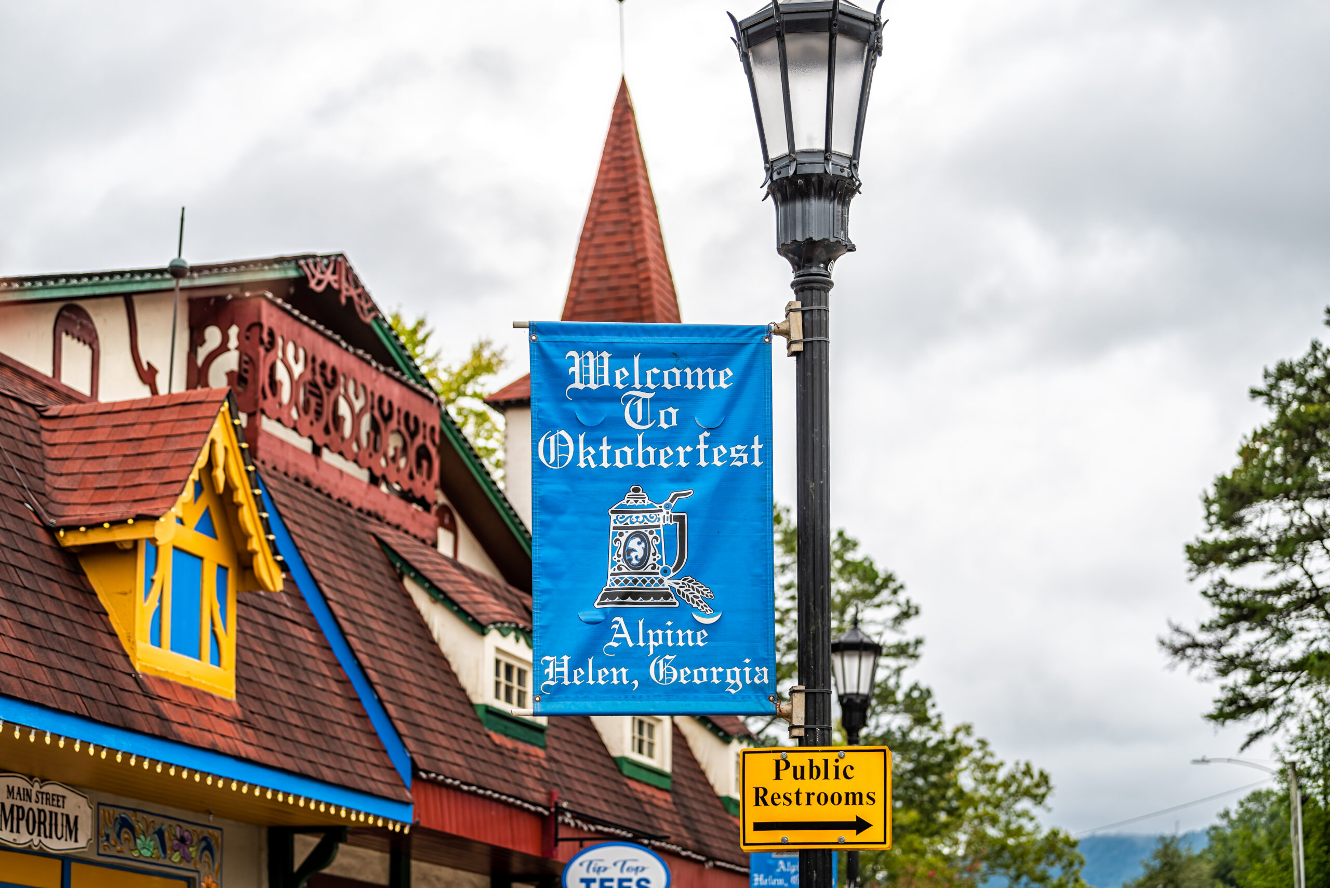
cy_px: 444
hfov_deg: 28.8
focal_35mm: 70
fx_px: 2587
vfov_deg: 19.5
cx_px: 665
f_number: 2.8
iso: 100
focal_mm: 70
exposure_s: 1/320
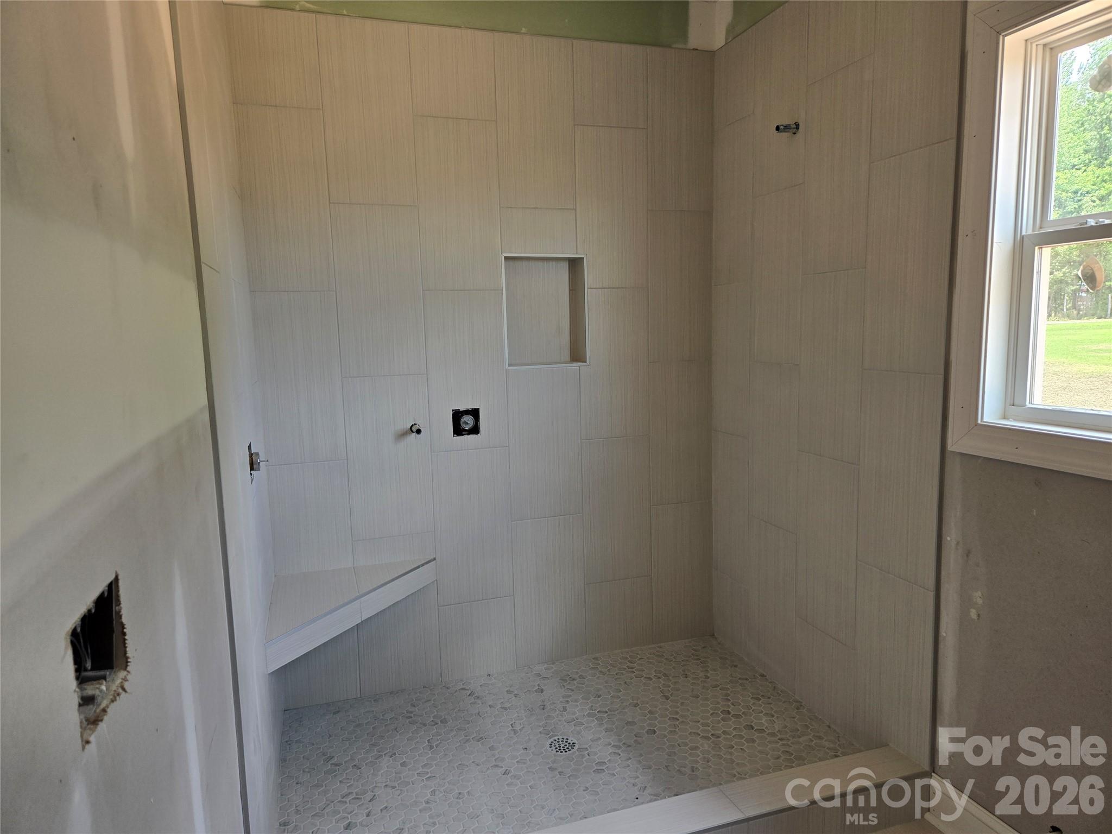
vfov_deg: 58.9
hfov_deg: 73.9
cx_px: 556
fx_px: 739
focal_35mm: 23
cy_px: 417
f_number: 1.8
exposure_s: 1/180
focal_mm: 5.4
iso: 50
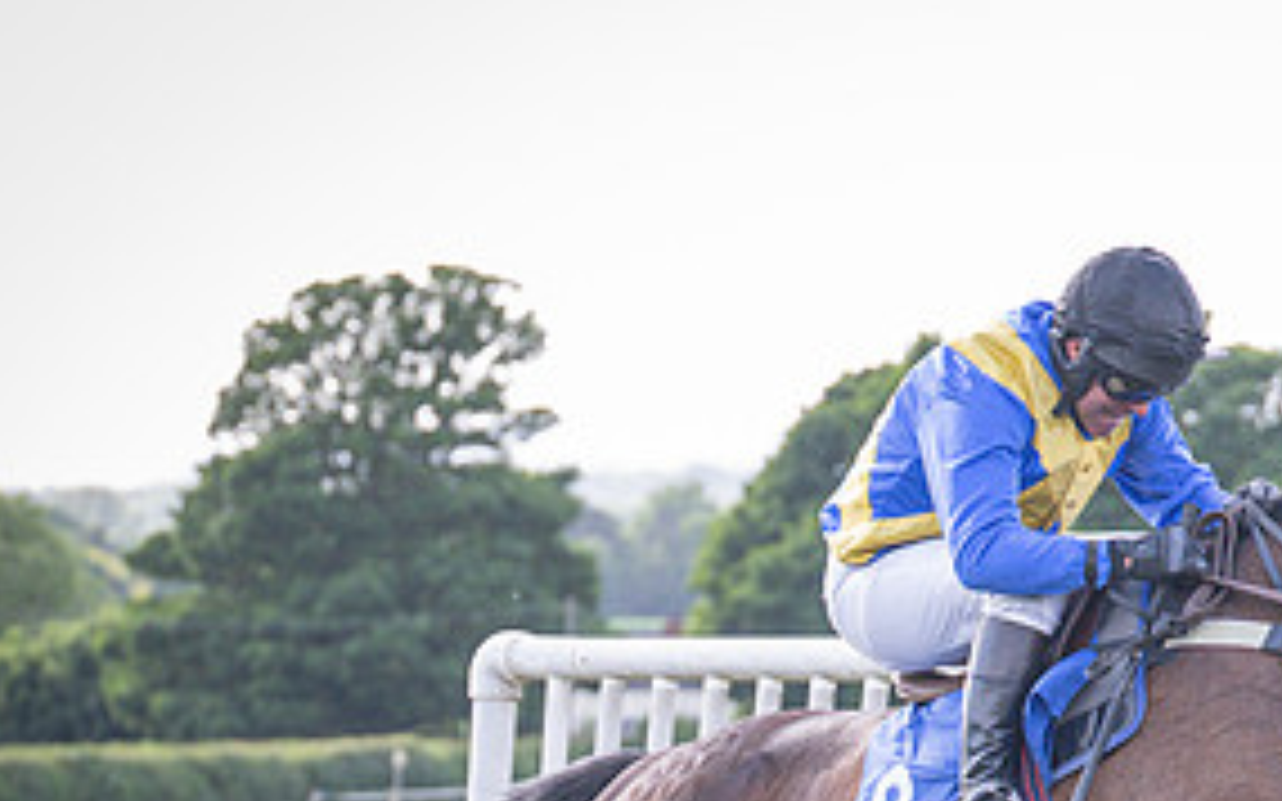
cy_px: 1233
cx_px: 724
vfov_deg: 4.7
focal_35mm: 277
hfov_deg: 7.6
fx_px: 9676
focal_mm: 70
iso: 640
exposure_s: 1/1600
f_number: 2.8
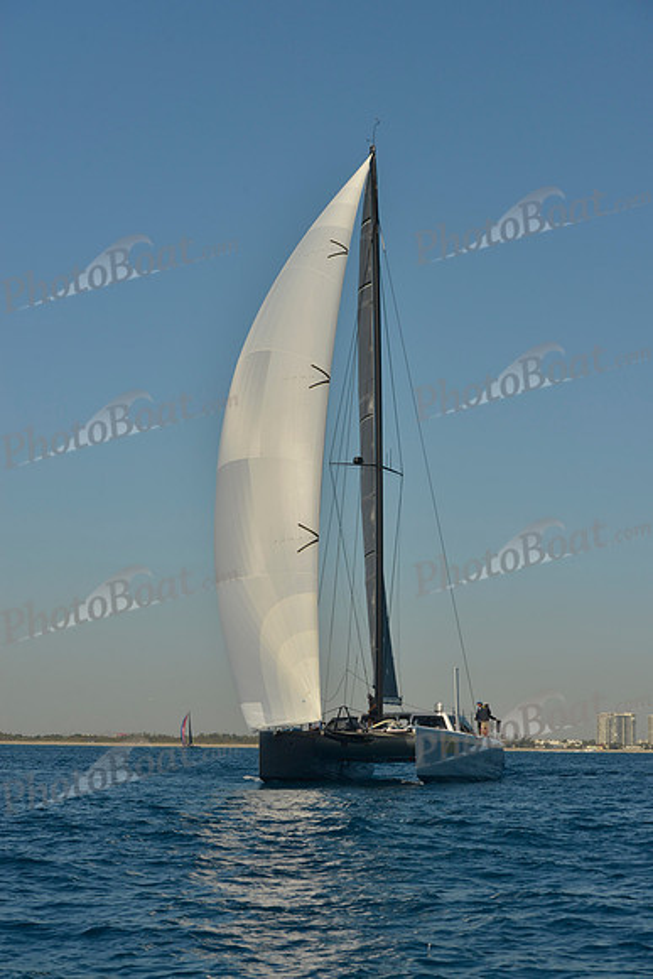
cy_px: 490
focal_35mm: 70
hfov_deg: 19.5
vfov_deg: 28.8
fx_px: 1903
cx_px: 326
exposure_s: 1/640
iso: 200
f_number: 9
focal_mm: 70
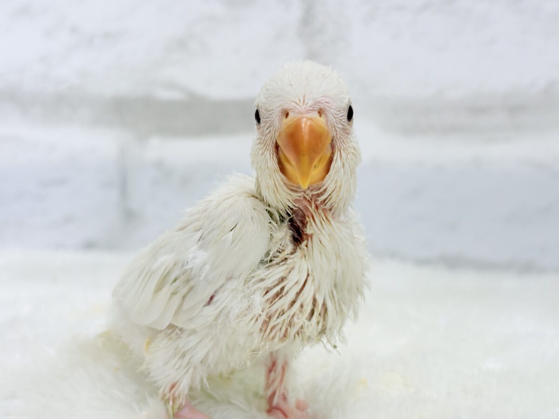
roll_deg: +0.5
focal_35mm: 52
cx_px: 280
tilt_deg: -5.3
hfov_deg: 36.8
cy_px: 210
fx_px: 840
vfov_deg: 28.0
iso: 32
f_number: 1.6
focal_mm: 5.96
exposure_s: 1/50
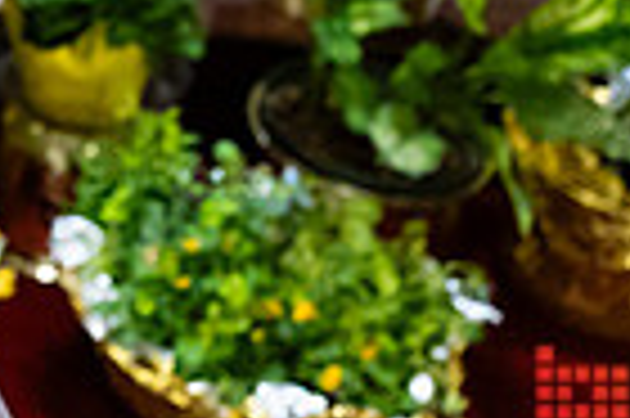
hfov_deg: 16.8
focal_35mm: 104
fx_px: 1818
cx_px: -450
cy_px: -290
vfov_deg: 12.2
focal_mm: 25
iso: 3200
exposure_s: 1/200
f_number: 3.2
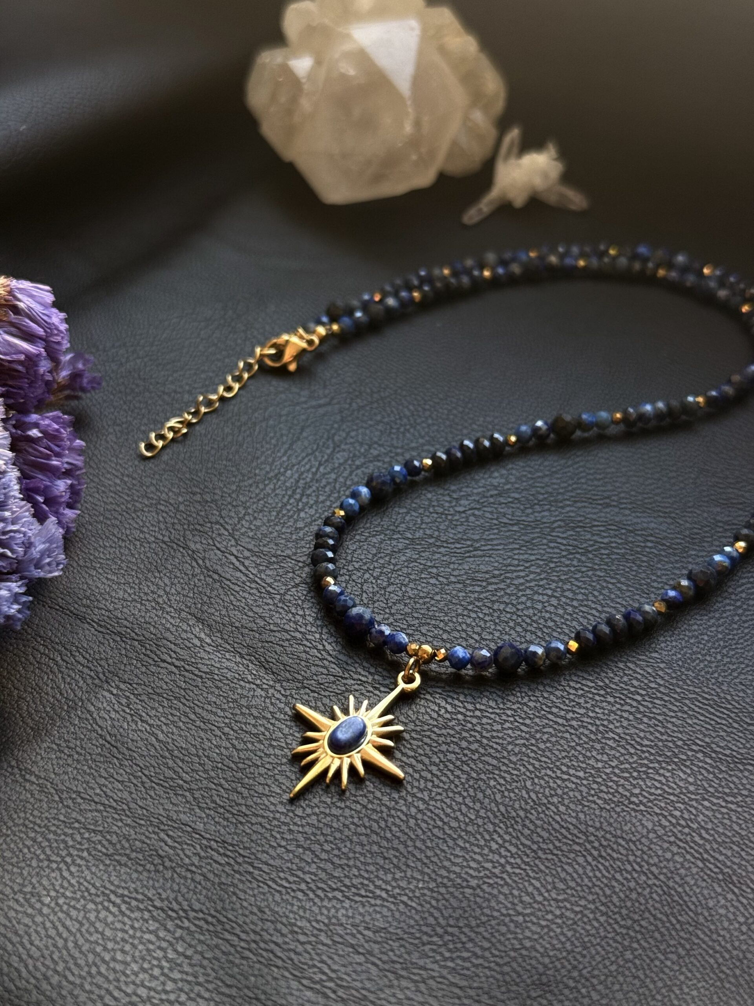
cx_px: 377
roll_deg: -1.0
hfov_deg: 30.3
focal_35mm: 48
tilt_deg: -41.4
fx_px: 1394
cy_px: 503
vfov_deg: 39.7
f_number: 1.78
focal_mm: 6.76
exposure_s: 1/77
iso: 100
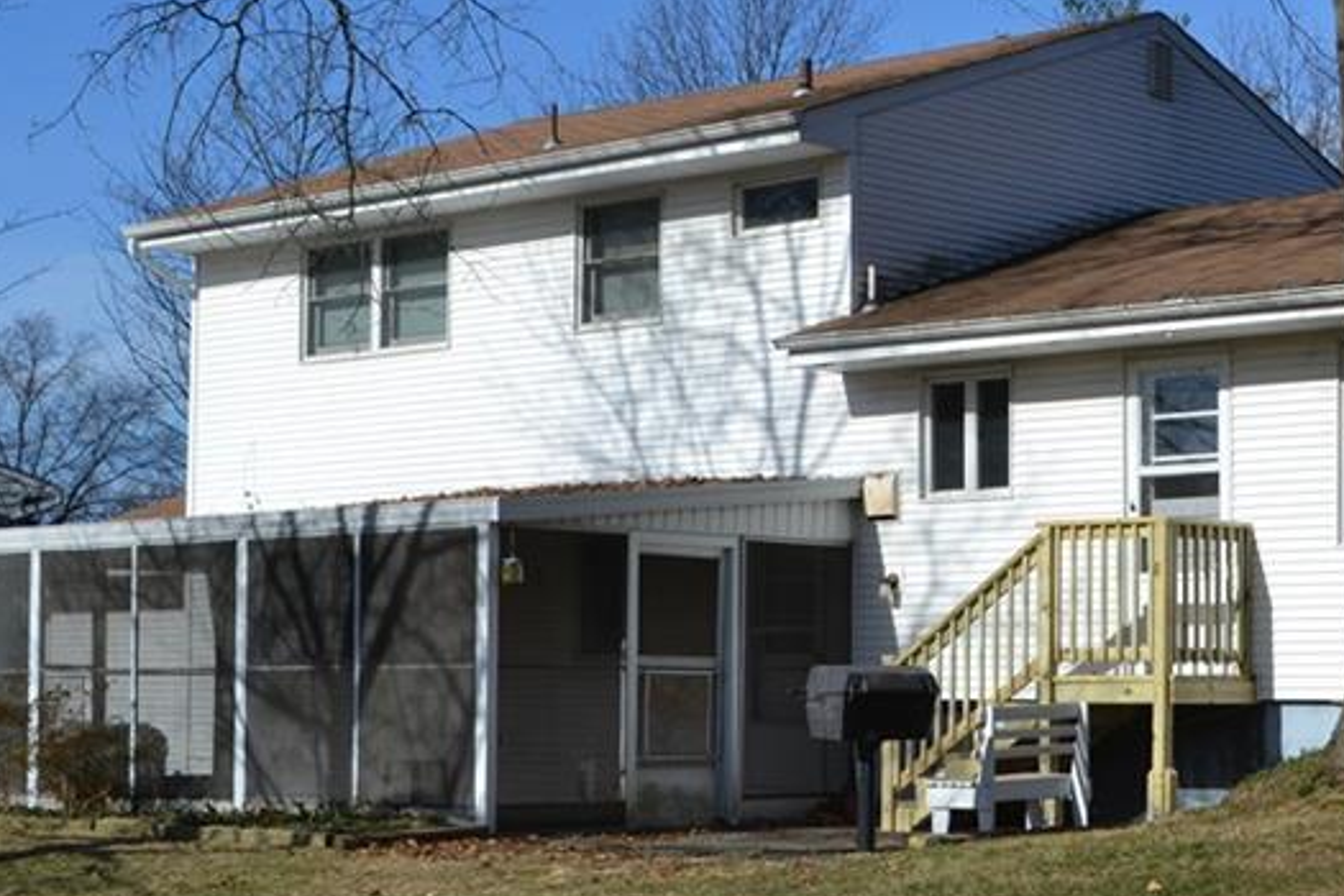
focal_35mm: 76
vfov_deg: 17.9
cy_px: 456
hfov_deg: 26.3
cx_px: 1011
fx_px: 2837
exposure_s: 1/320
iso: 100
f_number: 9
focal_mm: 26
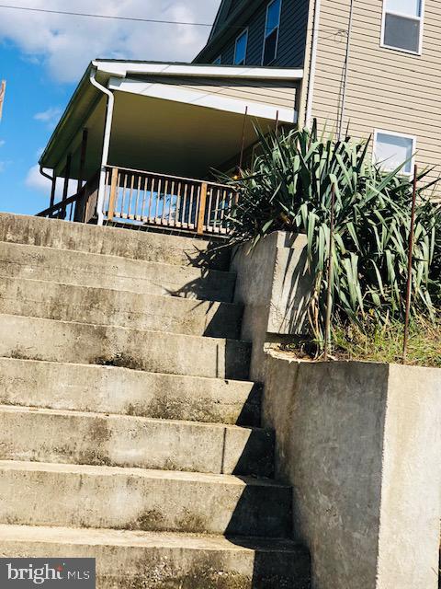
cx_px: 220
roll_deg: -5.5
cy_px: 294
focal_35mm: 52
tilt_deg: +6.6
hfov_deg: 28.0
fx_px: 883
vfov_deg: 36.8
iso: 16
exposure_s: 1/1021
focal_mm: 6
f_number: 2.4
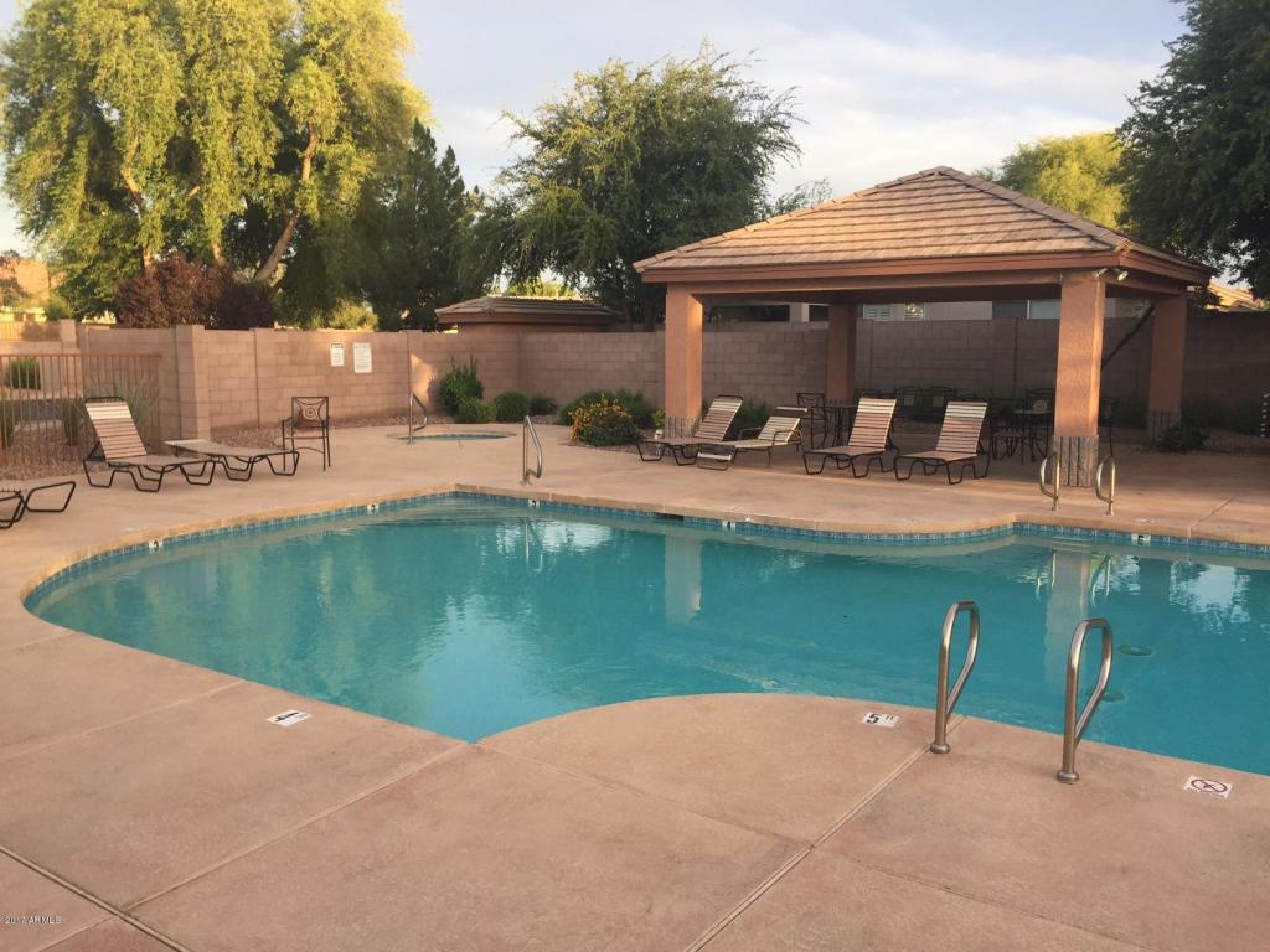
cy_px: 476
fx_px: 1064
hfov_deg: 61.7
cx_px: 635
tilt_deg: -8.0
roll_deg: -0.7
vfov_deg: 48.2
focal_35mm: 29
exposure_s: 1/329
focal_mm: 4.15
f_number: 2.2
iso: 32
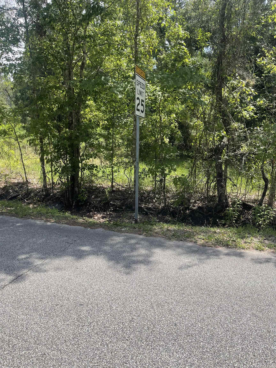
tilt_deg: -11.2
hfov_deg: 54.9
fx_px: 266
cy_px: 184
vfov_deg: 69.4
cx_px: 138
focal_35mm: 25
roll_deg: -1.6
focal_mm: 5.1
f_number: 1.6
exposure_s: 1/1456
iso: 32
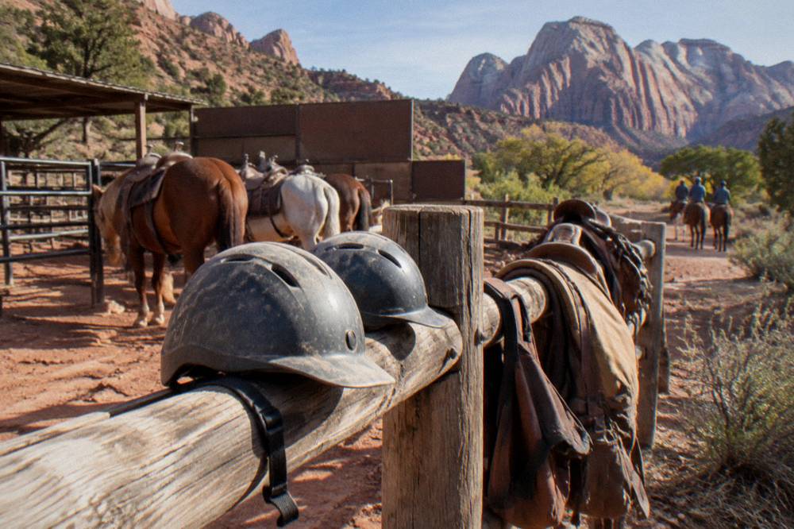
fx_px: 882
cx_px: 397
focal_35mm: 40
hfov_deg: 48.5
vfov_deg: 33.4
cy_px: 264
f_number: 4.5
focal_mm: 40
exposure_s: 1/1000
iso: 400
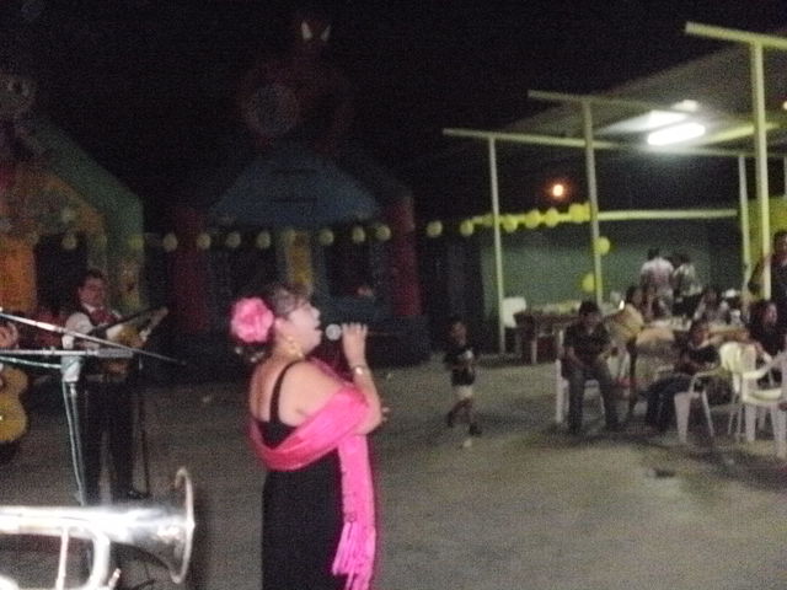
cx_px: 394
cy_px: 295
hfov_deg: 51.4
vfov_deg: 39.7
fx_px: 818
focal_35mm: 36
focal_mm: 6.3
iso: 1600
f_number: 3.5
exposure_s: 1/30
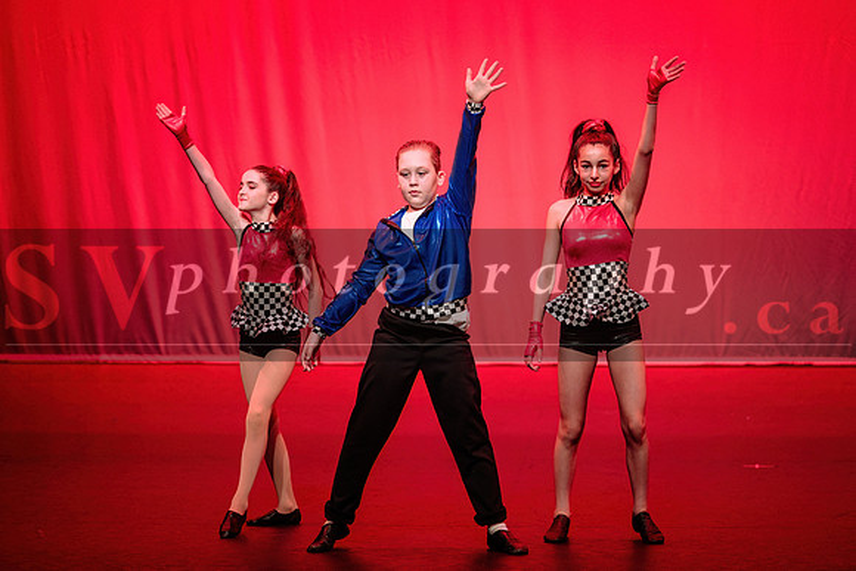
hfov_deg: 11.6
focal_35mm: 177
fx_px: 4201
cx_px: 428
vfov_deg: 7.8
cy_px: 306
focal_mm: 165
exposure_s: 1/320
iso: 1250
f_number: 2.8
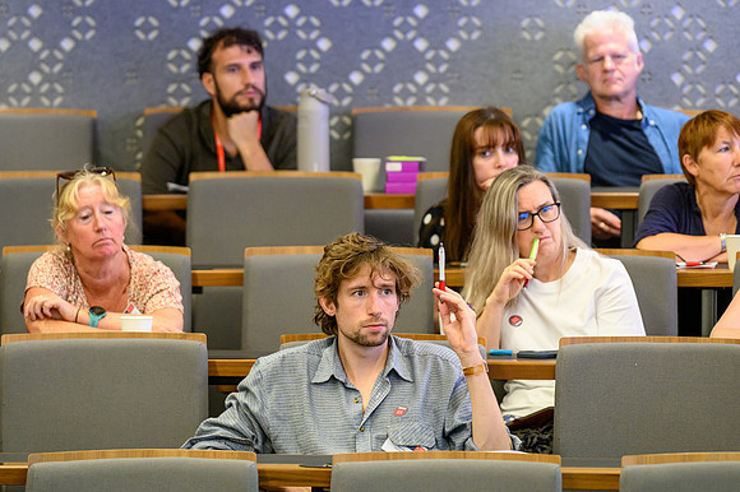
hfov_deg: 9.2
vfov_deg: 6.1
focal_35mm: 225
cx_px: 370
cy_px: 246
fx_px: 4623
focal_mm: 150
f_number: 2.8
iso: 2500
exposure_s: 1/200
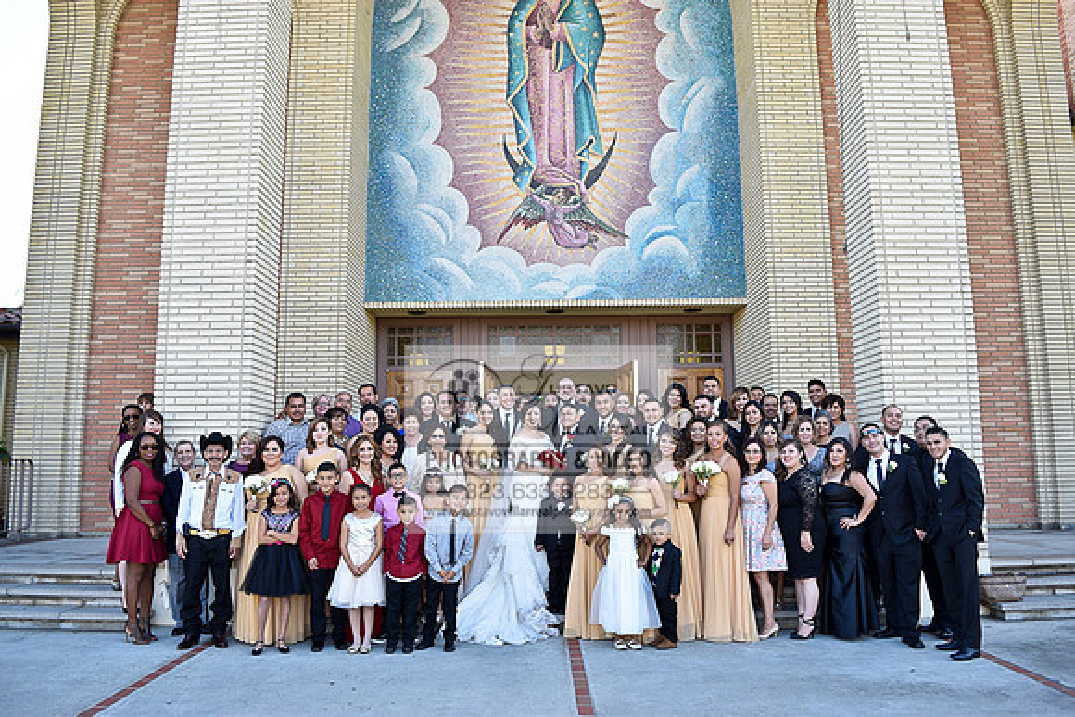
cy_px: 358
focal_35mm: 27
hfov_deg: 67.4
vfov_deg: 48.0
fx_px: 806
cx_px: 538
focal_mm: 18
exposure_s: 1/100
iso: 125
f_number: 5
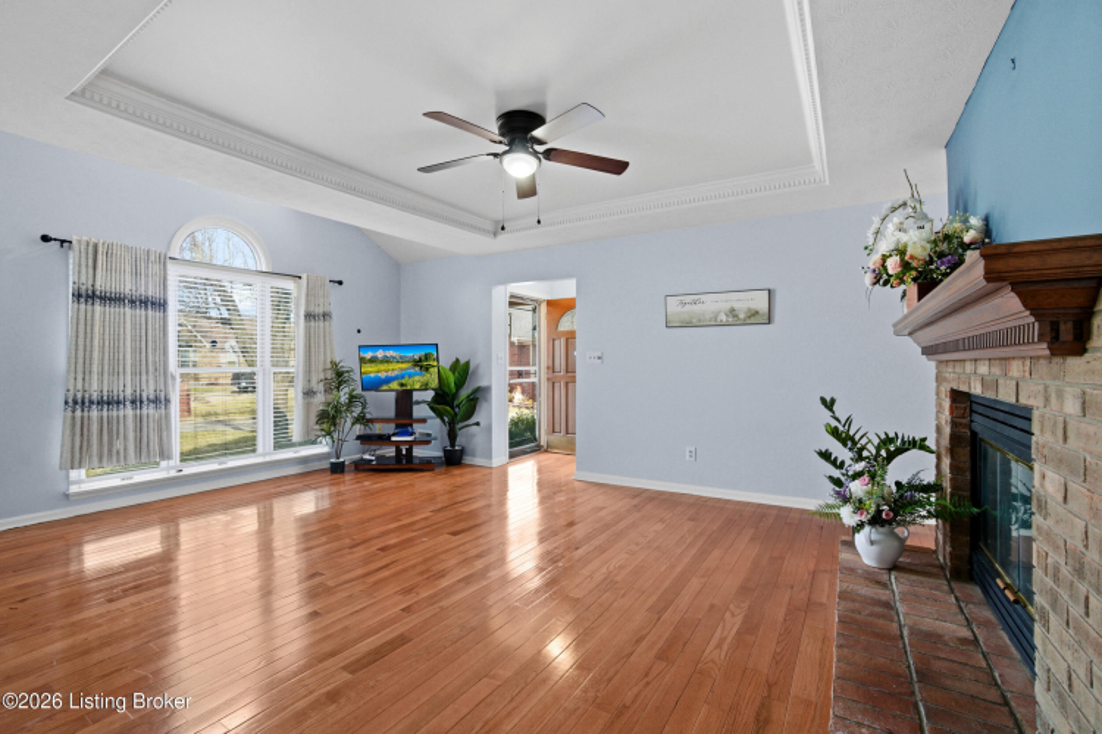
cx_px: 551
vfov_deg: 77.3
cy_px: 367
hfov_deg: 100.4
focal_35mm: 15
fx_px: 459
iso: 400
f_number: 11
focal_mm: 10
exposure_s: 1/1.67
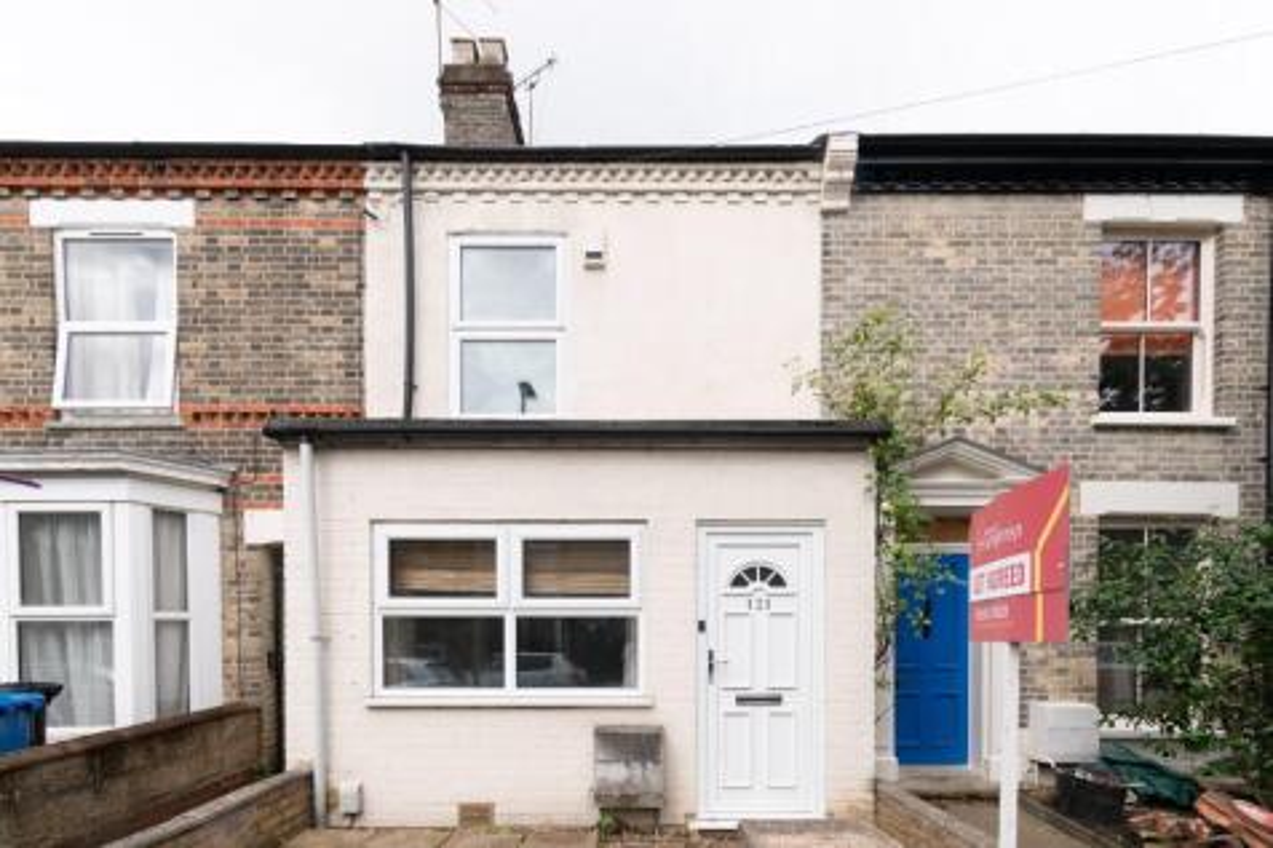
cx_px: 636
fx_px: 530
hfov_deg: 100.4
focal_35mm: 15
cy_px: 424
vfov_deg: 77.3
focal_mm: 10
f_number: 7.1
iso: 400
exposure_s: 1/1000
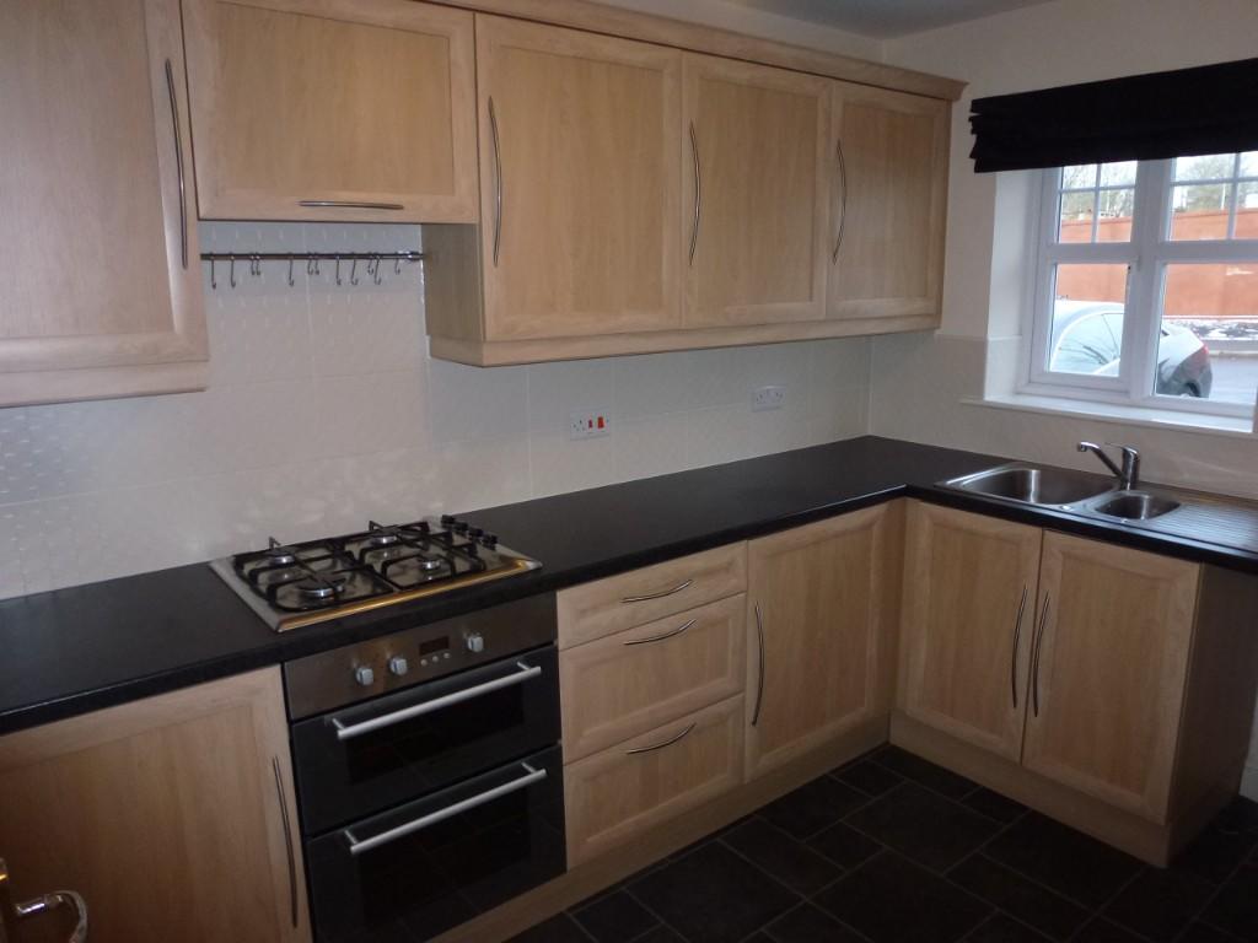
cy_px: 472
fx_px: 872
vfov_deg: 56.8
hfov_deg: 71.6
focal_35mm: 24
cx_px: 629
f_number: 3.3
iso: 250
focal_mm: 4.3
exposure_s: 1/60
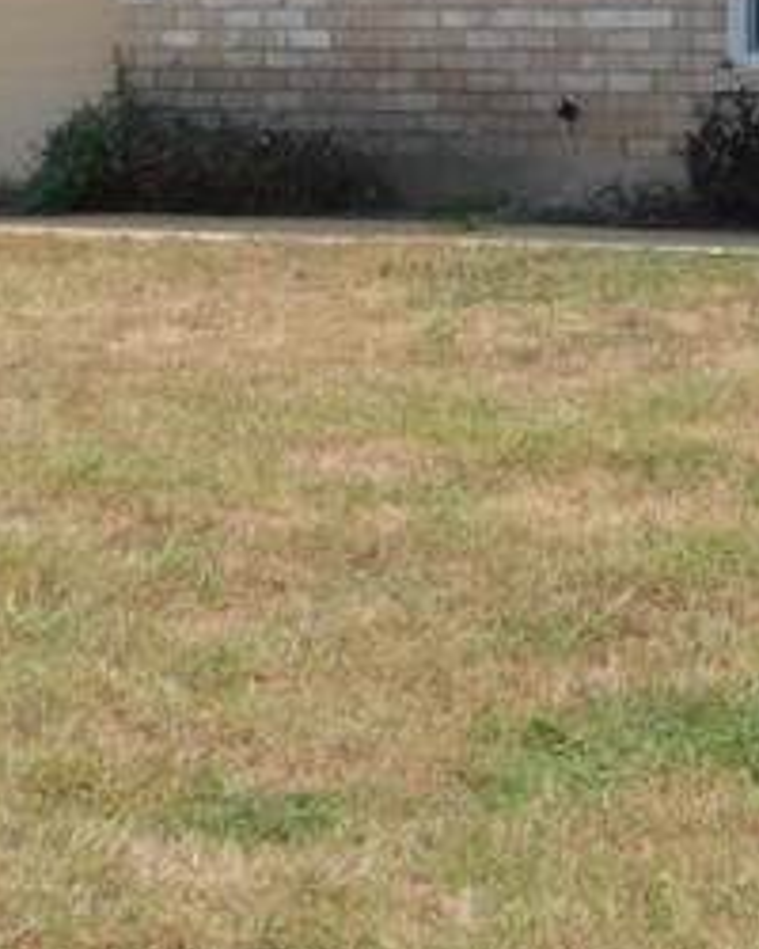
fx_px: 3931
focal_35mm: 140
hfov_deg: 10.6
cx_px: 1195
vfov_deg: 13.2
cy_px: -361
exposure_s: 1/400
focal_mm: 4.9
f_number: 6.4
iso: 125
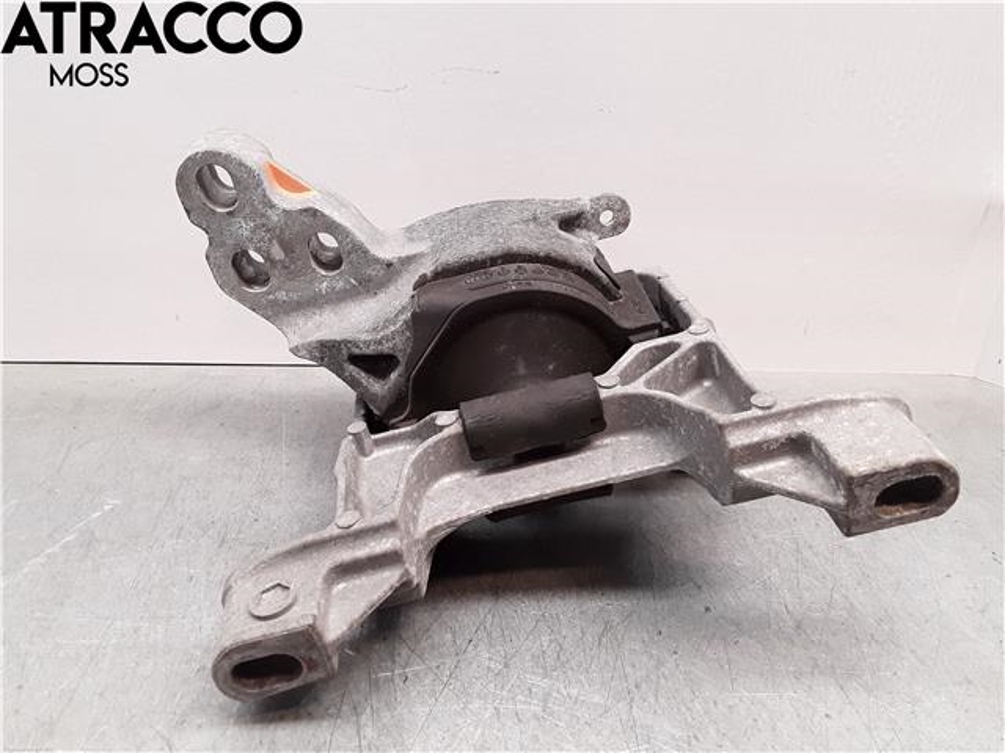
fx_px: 813
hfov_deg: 63.4
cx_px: 502
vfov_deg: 49.7
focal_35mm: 28
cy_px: 376
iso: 64
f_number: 1.9
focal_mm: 2.91
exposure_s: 1/50
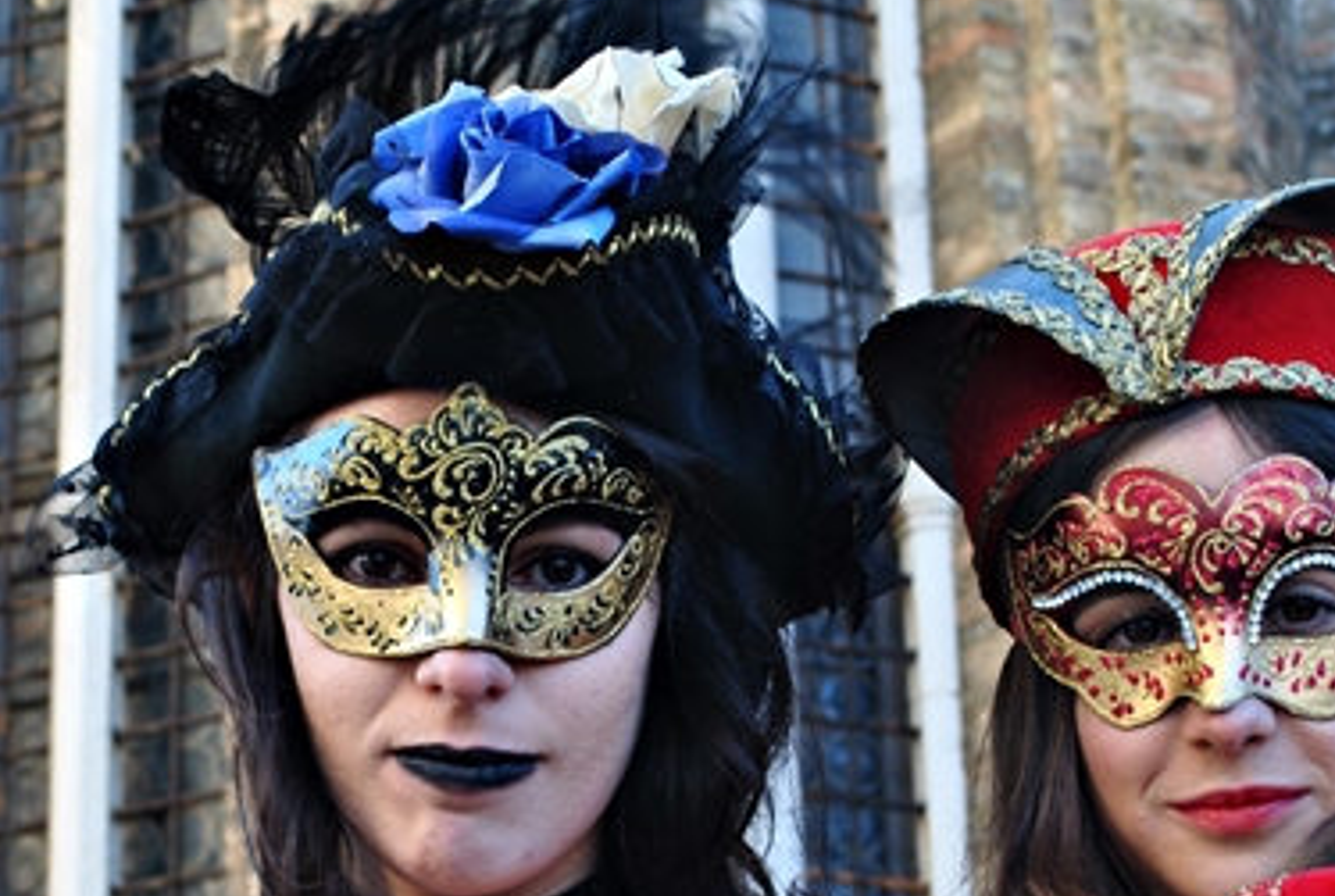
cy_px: 671
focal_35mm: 109
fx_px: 4050
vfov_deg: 12.6
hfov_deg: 18.7
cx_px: 453
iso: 200
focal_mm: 34
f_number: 7.1
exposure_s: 1/60
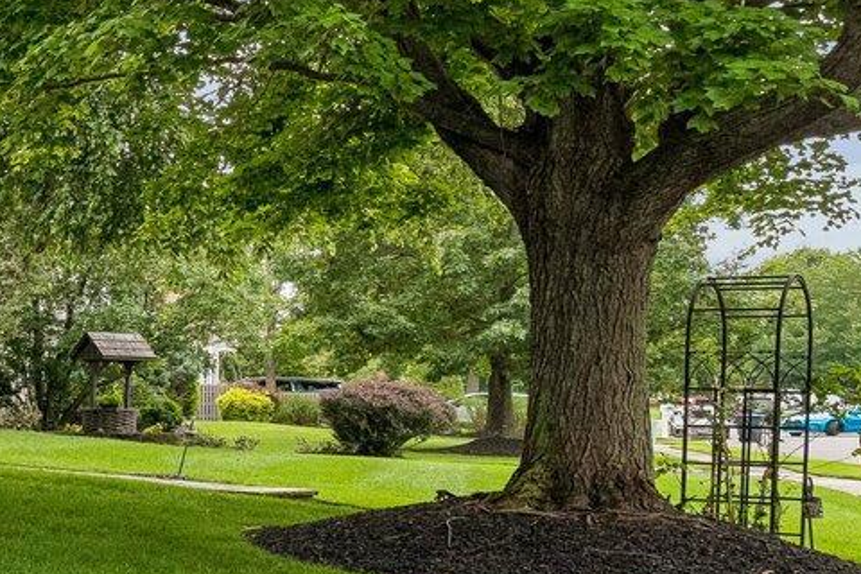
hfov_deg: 18.9
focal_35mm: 64
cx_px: -866
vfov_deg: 21.2
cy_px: 207
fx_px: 1531
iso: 800
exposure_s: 1/1000
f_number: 7.1
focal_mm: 15
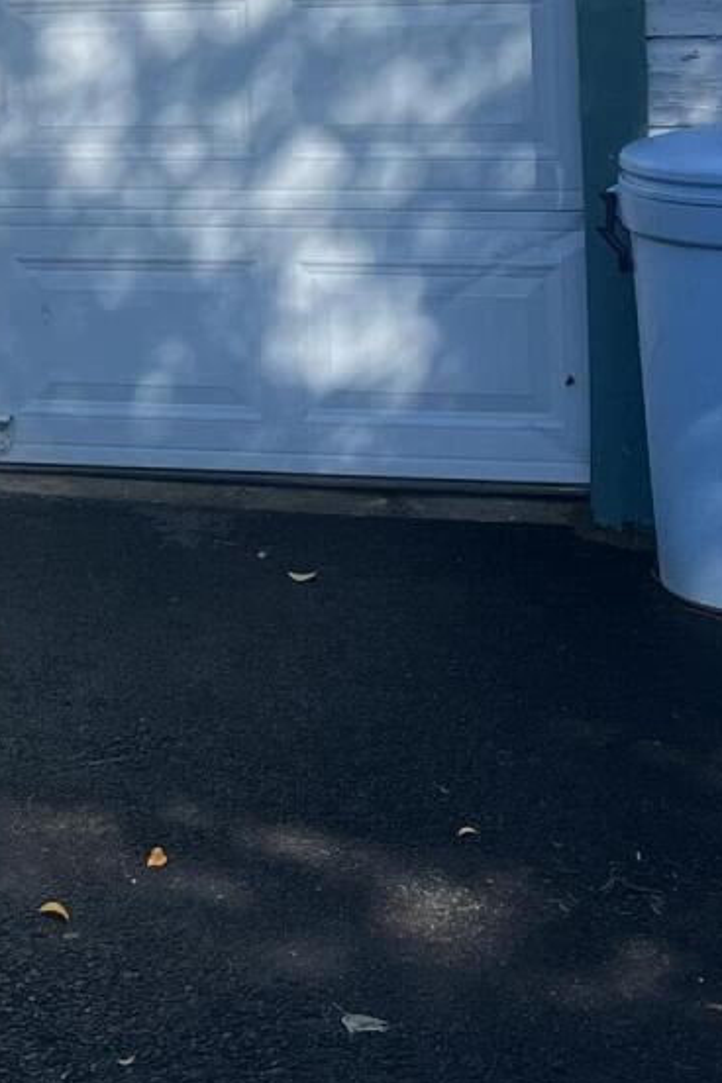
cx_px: -182
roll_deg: +2.6
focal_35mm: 98
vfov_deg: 20.2
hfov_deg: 13.5
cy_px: 12
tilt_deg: -4.5
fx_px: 2948
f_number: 1.6
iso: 50
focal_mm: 5.1
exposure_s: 1/1992
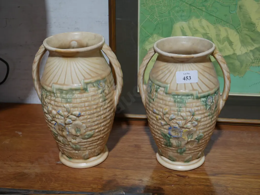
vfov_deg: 28.0
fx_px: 391
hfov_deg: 36.8
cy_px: 98
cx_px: 130
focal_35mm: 52
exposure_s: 1/60
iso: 400
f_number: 5.3
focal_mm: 26
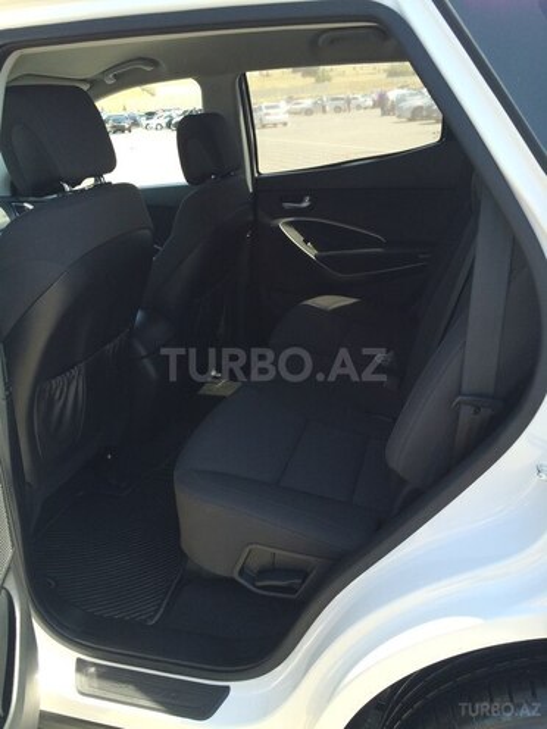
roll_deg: +4.4
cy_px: 364
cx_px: 274
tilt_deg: -23.2
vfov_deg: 61.7
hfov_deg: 48.2
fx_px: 611
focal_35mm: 29
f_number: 2.2
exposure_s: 1/306
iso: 32
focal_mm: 4.15
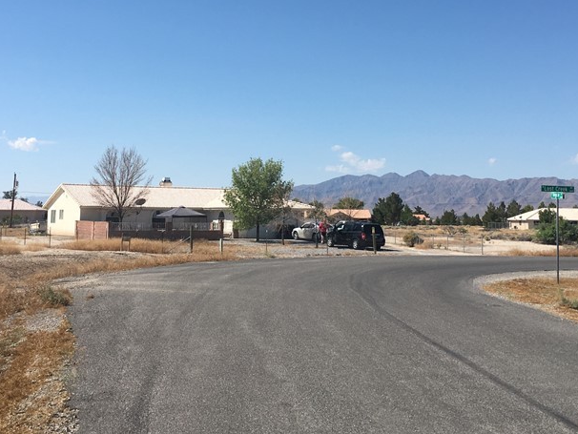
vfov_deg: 29.3
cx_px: 301
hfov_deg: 38.9
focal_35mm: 49
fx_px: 819
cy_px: 121
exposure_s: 1/2262
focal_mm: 4.15
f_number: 2.2
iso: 25
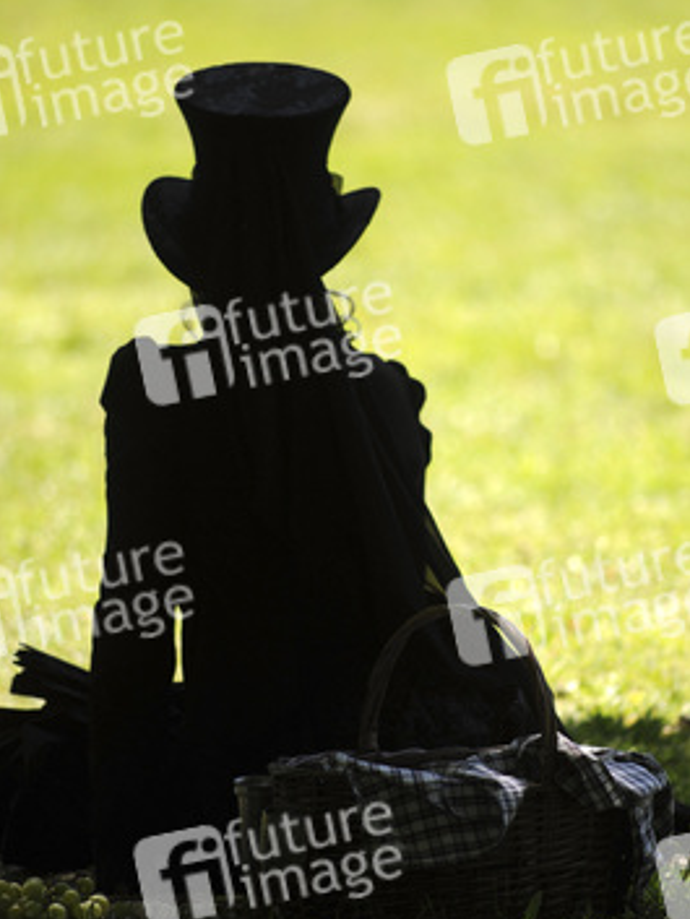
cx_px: 345
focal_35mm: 327
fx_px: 8686
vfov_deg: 6.1
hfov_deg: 4.5
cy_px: 474
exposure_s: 1/2500
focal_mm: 300
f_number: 4.5
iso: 800
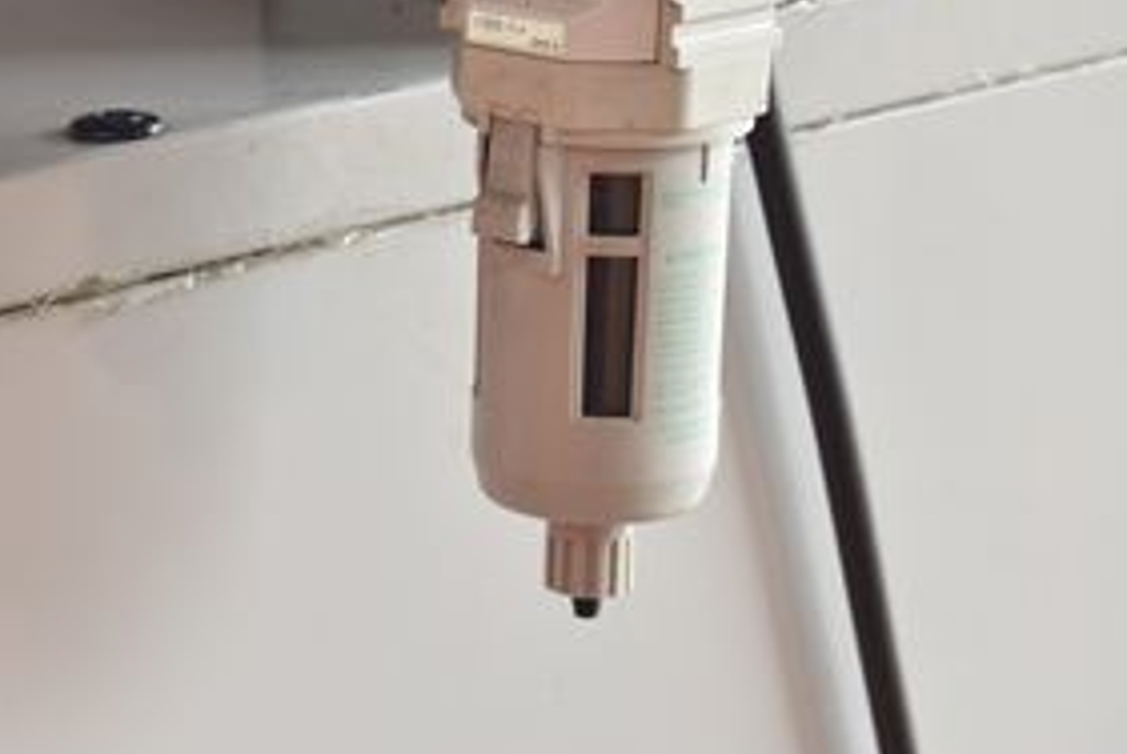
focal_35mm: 147
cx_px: 417
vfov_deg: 9.3
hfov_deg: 13.9
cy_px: 124
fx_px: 4603
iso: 1250
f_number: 6.3
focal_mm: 55
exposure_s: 1/125
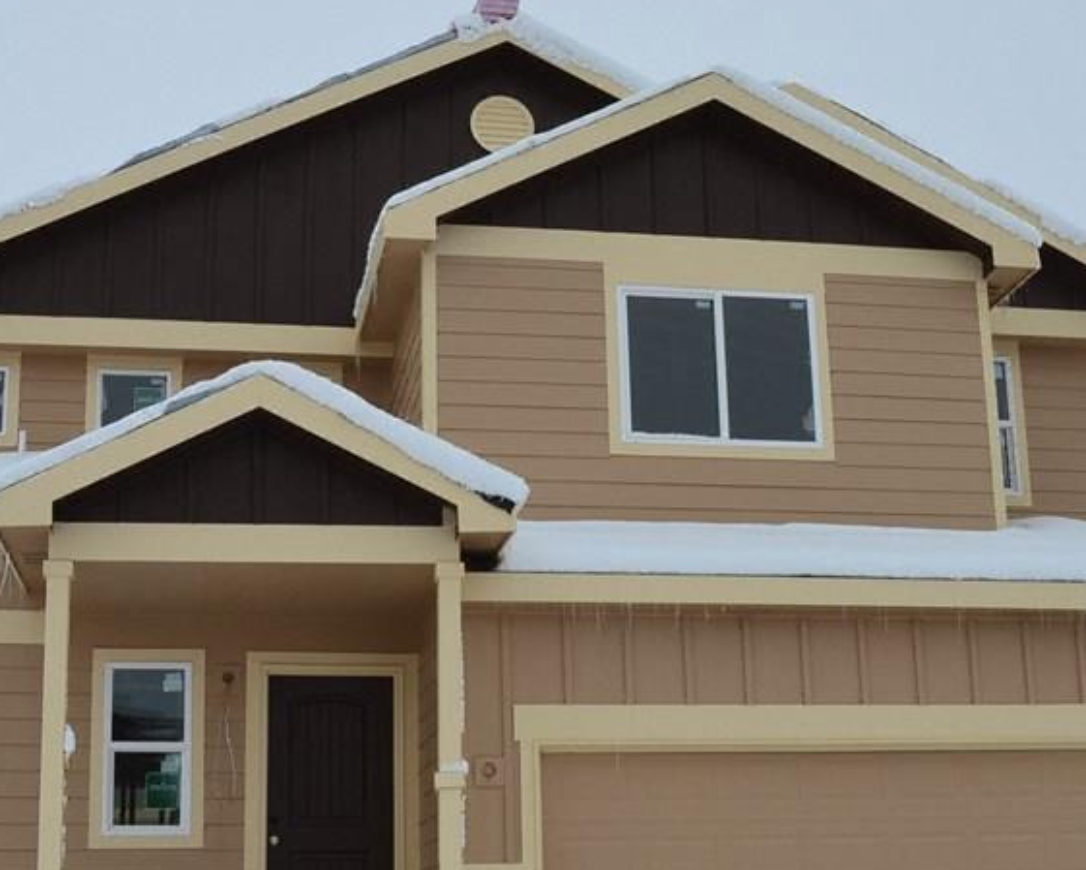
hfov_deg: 31.4
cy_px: 522
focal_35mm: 60
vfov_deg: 25.3
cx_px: 549
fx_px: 1929
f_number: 11
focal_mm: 22
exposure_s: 1/400
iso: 200
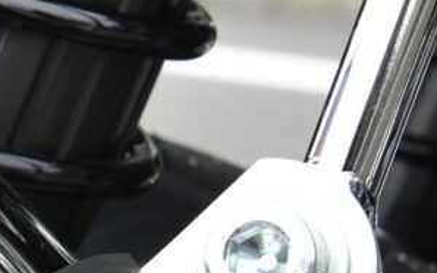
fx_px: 3667
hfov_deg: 6.8
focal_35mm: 308
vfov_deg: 4.2
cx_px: -142
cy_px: 459
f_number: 10
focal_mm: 45
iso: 800
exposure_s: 1/400
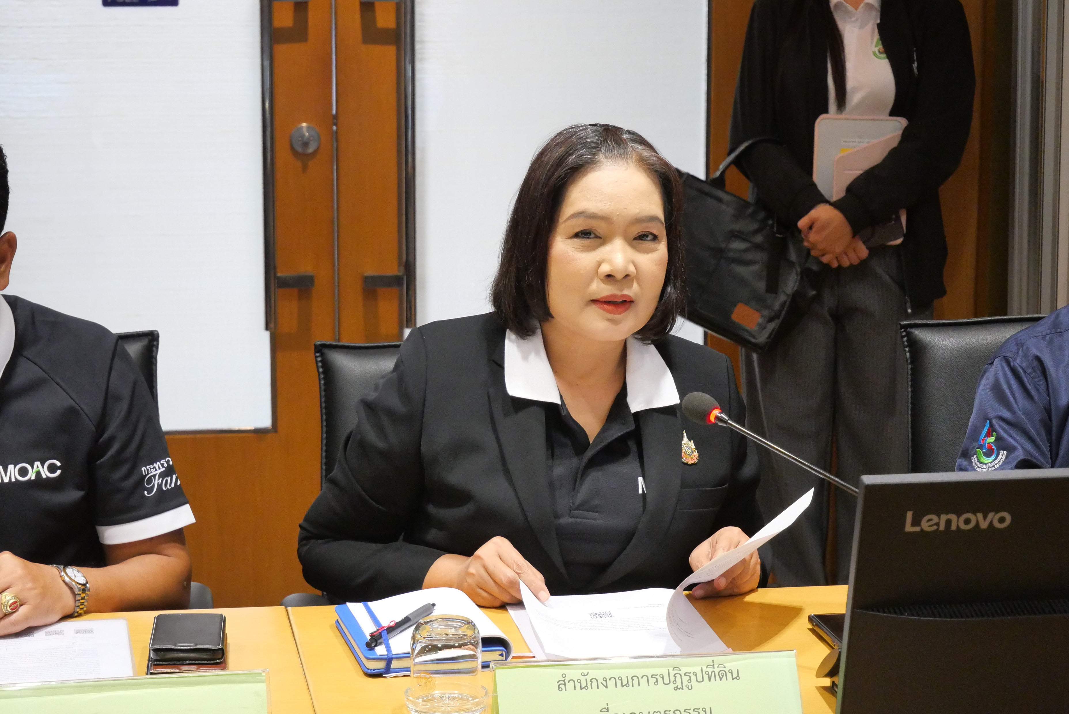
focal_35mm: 87
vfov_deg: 15.7
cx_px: 534
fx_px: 2585
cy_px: 357
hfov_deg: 23.4
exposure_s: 1/80
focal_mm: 42
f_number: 5.5
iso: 3200
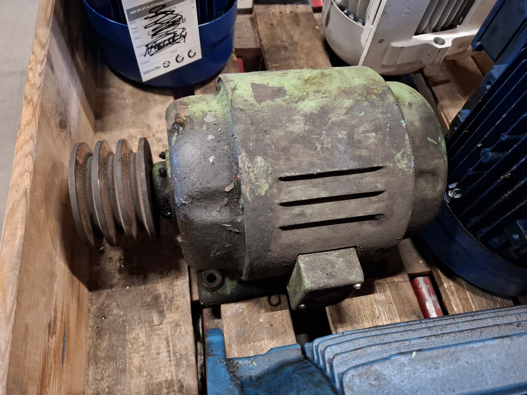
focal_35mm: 23
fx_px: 350
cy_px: 198
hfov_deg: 73.9
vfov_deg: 58.9
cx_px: 264
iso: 800
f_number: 1.8
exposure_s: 1/25
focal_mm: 5.54
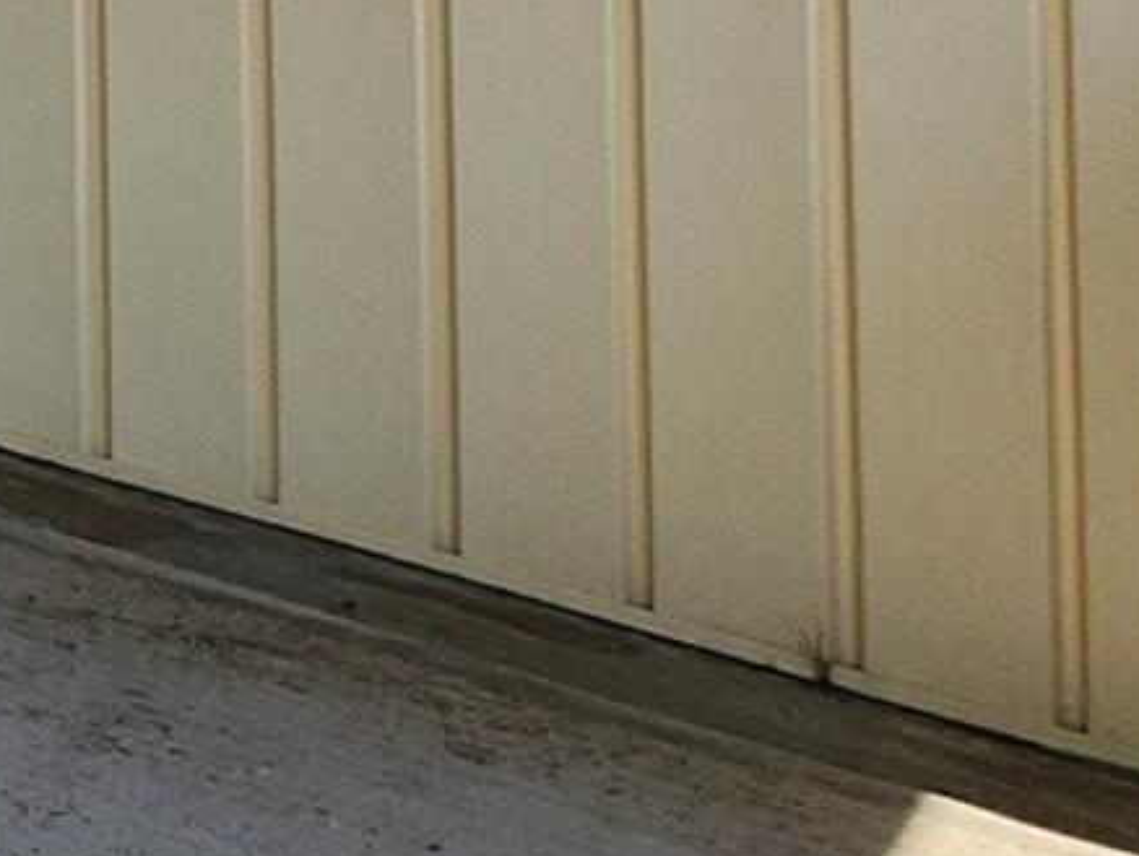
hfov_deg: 11.5
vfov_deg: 13.8
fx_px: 2930
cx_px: -2291
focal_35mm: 89
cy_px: -929
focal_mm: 2.2
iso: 50
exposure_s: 1/455
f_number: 2.2
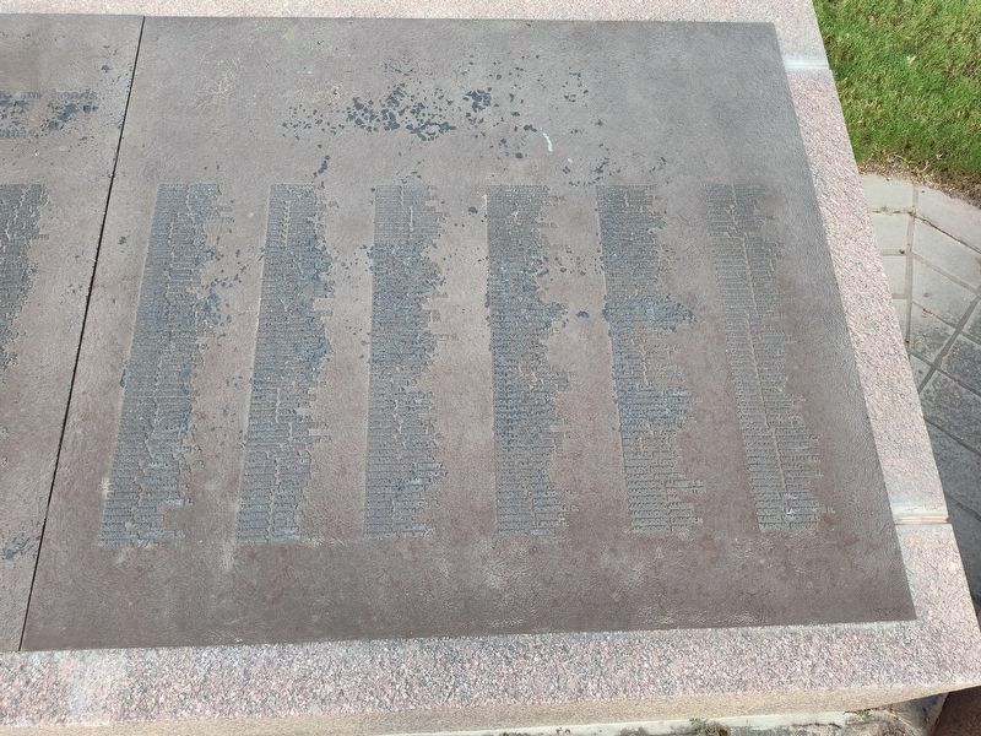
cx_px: 490
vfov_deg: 58.9
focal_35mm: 23
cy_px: 368
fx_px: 652
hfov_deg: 73.9
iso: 441
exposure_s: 1/120
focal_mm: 5.56
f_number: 1.8
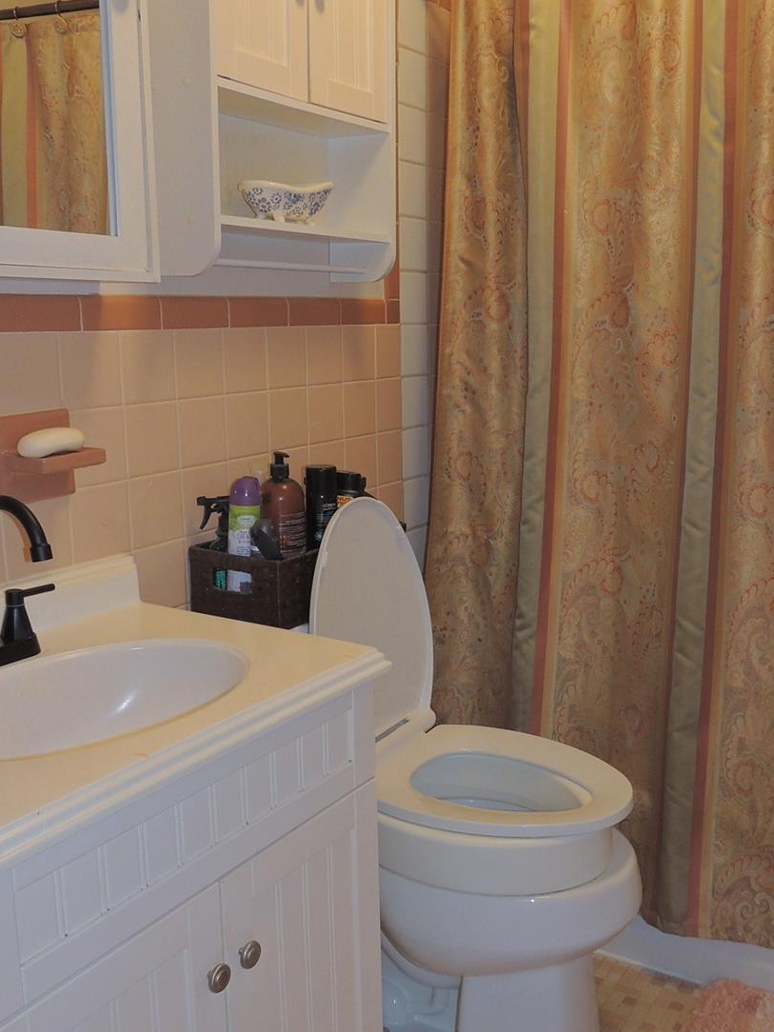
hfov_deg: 41.4
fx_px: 1014
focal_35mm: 34
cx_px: 496
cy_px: 511
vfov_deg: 54.0
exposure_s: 1/30
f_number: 3
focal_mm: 4.3
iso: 200
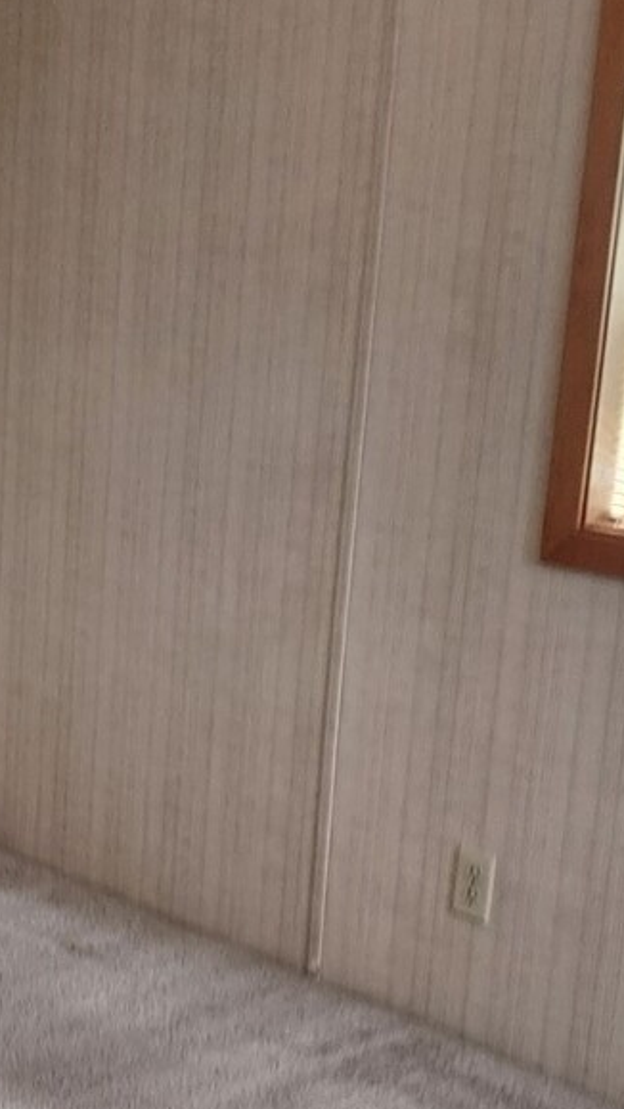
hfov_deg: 18.1
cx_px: -4
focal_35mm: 65
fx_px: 1911
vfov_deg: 32.2
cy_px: 678
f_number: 1.8
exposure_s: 1/60
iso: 160
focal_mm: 4.6
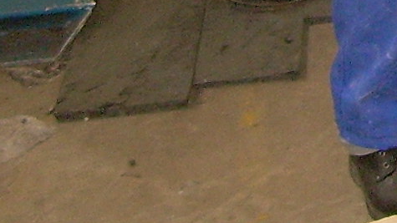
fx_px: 2084
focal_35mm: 198
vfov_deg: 5.7
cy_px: -446
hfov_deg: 10.0
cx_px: 809
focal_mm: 6.3
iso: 183
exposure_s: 1/60
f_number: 2.8
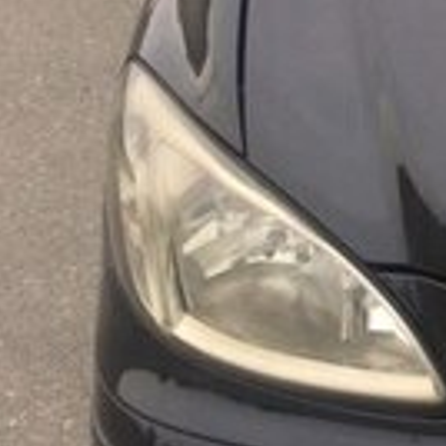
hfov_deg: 11.6
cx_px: 1042
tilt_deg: -21.6
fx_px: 1837
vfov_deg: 13.5
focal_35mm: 126
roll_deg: -1.5
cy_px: -85
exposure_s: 1/50
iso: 50
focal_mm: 4.15
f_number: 2.2
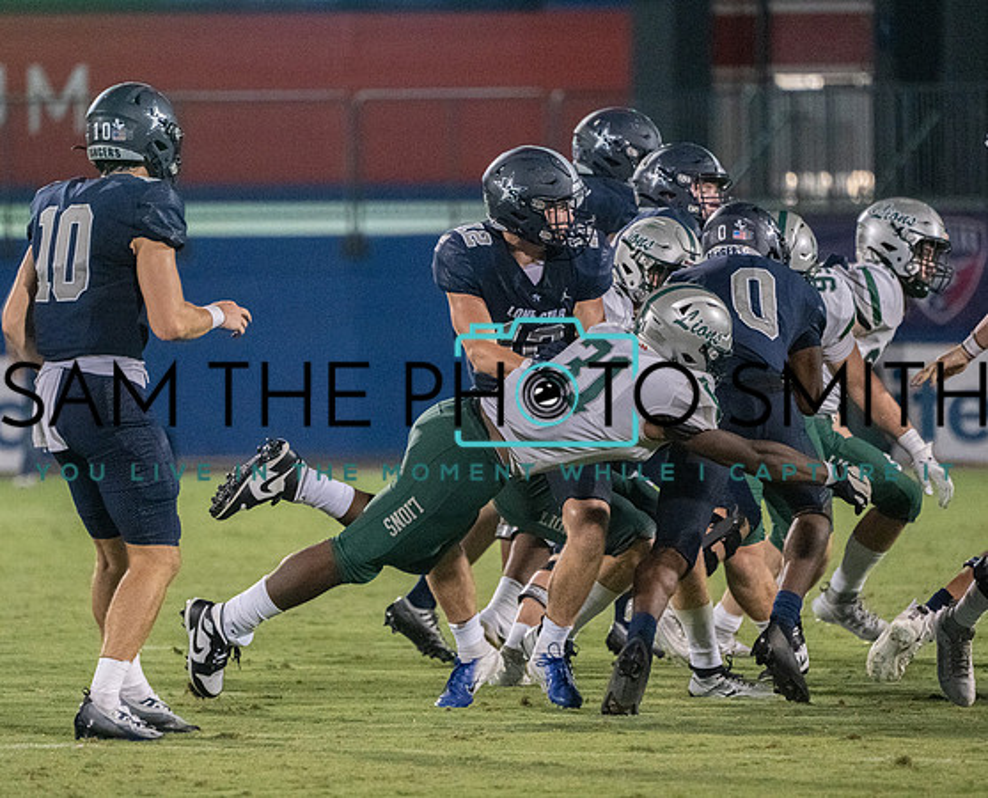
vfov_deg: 3.1
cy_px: 416
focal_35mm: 507
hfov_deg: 3.8
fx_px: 14886
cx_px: 425
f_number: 5.6
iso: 10000
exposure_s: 1/1000
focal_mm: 400
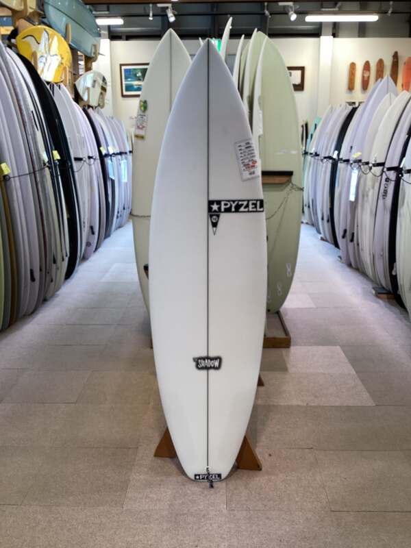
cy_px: 274
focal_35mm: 31
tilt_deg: -15.2
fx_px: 491
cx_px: 206
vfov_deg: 58.4
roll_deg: +0.6
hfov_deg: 45.4
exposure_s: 1/50
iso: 64
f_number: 2.4
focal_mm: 3.3
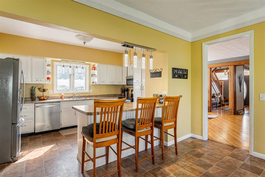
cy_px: 88
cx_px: 132
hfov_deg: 90.6
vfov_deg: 68.0
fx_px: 131
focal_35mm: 18
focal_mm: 17.8
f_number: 7.1
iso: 100
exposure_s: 1/2
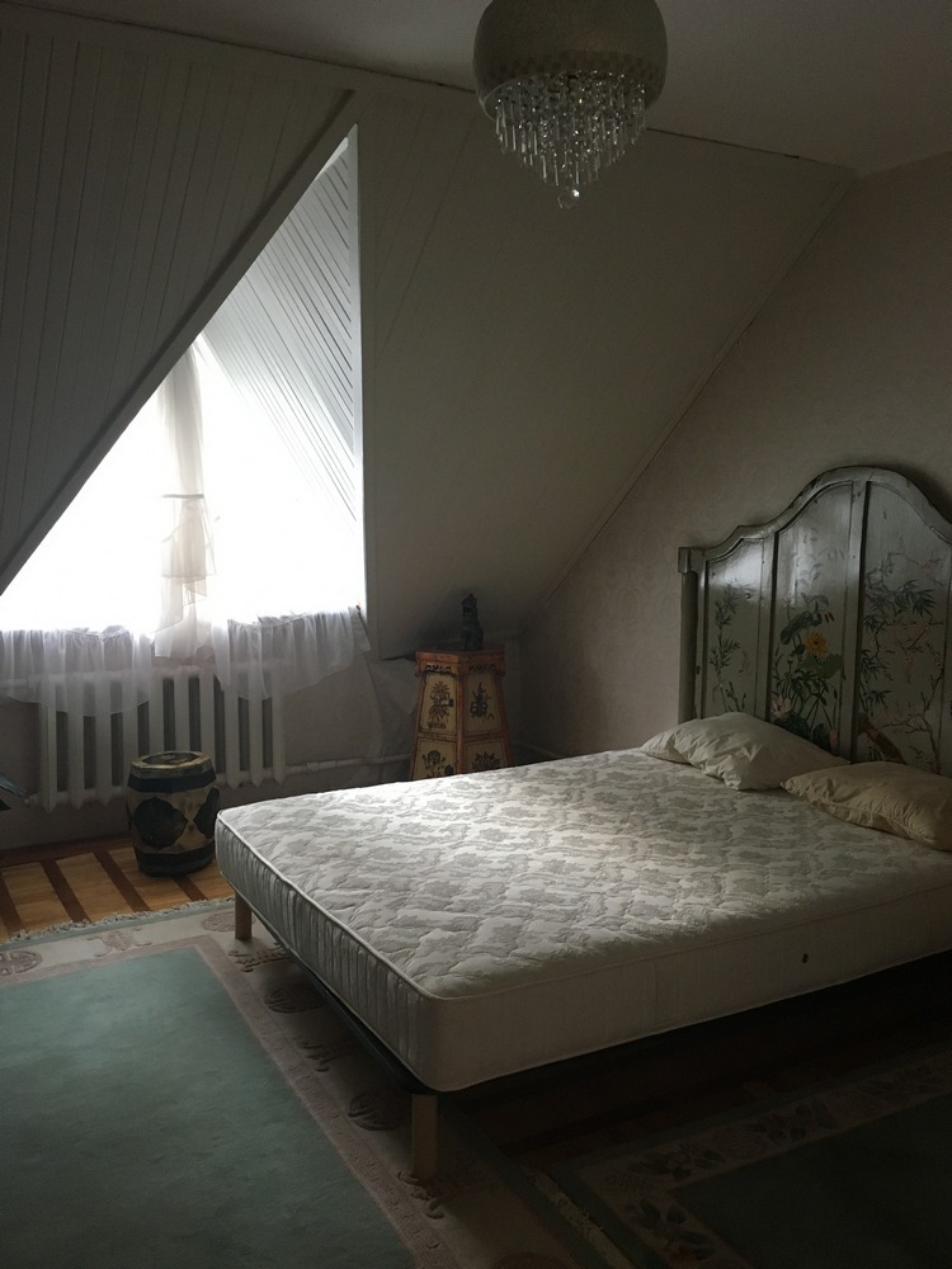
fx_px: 1063
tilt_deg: -6.3
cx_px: 476
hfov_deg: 48.2
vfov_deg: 61.7
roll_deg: -1.4
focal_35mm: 29
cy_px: 634
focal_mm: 4.15
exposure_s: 1/33
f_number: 2.2
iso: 200
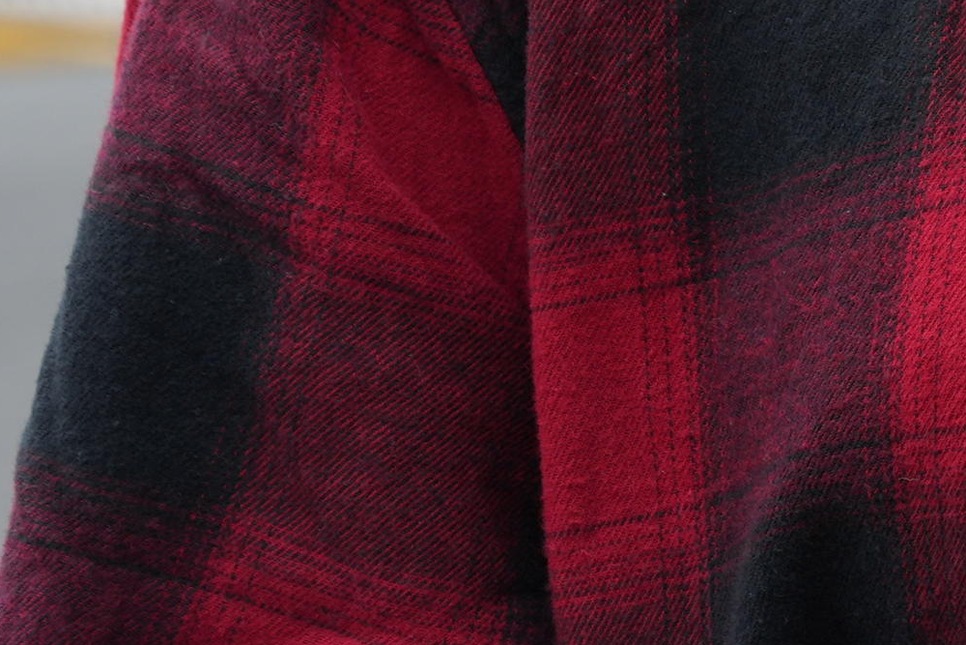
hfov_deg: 6.7
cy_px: -927
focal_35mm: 295
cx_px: 2015
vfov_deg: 4.5
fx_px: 7916
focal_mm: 59
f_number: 5.6
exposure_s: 1/125
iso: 100
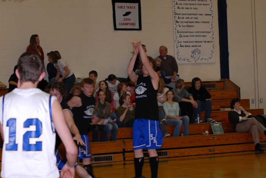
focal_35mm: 120
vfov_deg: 11.5
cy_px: 89
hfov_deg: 17.0
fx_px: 888
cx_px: 133
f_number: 6.3
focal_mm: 80
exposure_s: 1/60
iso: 500
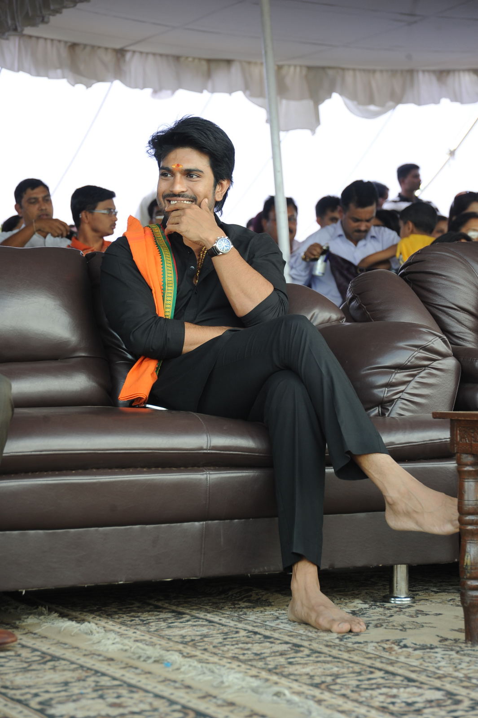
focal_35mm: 95
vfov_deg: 21.5
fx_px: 1894
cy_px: 359
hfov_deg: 14.4
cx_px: 239
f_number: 6.3
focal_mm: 95
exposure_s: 1/125
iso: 640
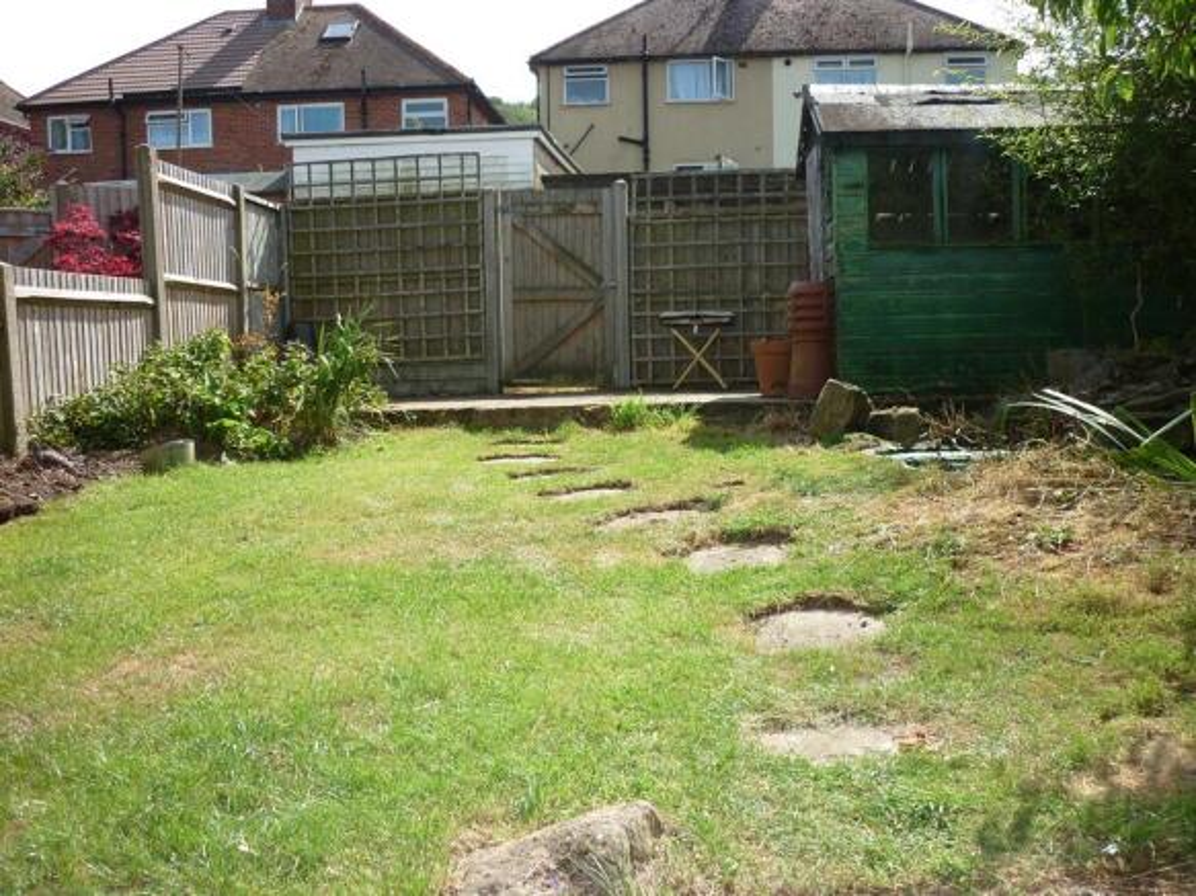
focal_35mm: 33
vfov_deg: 42.9
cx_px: 598
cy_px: 448
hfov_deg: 55.4
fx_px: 1140
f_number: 2.8
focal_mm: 5.5
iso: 100
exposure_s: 1/800
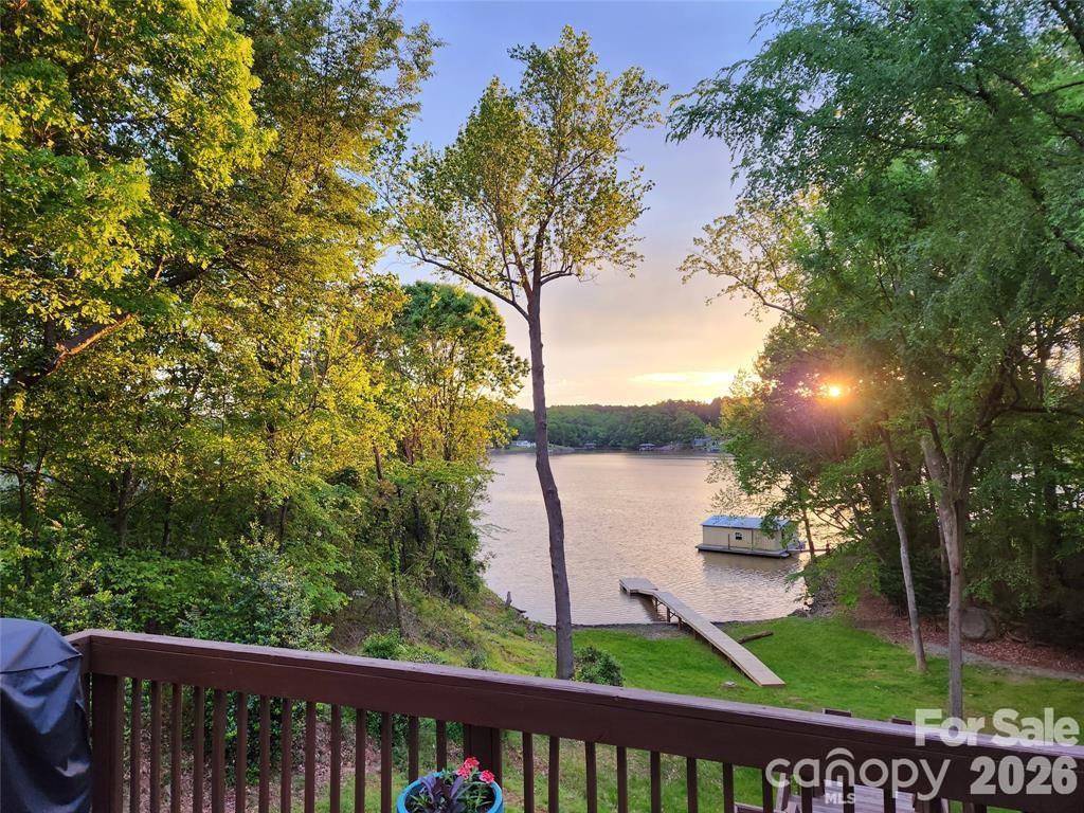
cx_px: 542
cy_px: 406
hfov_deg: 73.9
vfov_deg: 58.9
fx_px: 720
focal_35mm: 23
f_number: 1.8
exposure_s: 1/180
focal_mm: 5.4
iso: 160
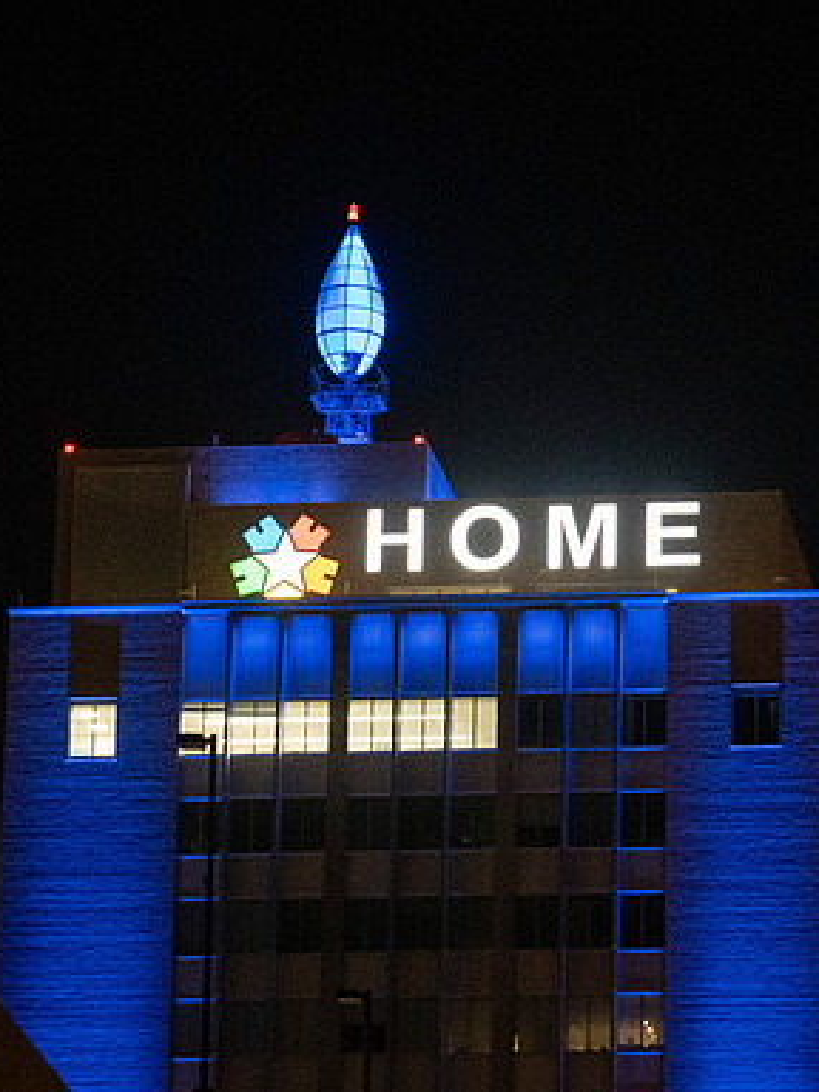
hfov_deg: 7.5
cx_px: 552
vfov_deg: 10.0
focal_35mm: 198
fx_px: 6246
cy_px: 531
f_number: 2.8
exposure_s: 1/125
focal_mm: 70
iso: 5000
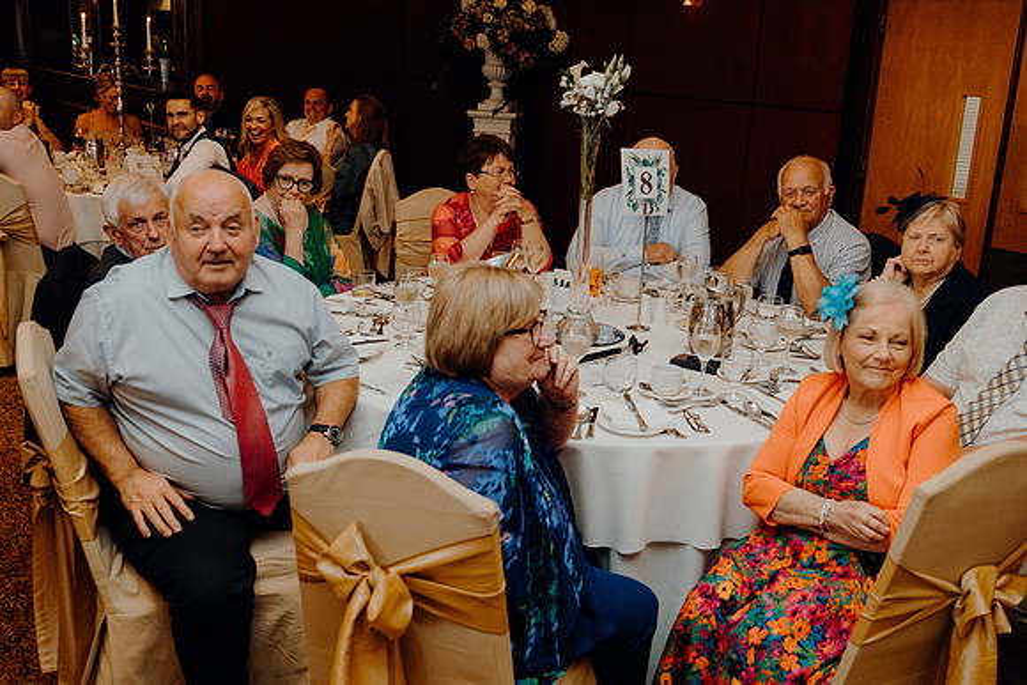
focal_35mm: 36
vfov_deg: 36.9
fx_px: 1027
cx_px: 514
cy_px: 342
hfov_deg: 53.1
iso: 1250
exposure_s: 1/200
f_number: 2.8
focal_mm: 24
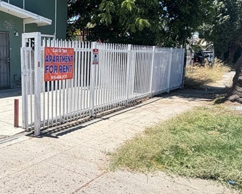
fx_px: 272
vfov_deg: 39.2
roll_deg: +0.1
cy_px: 100
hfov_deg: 43.7
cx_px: 24
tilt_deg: -11.3
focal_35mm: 38
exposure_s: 1/502
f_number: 2.2
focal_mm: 2.22
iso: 40
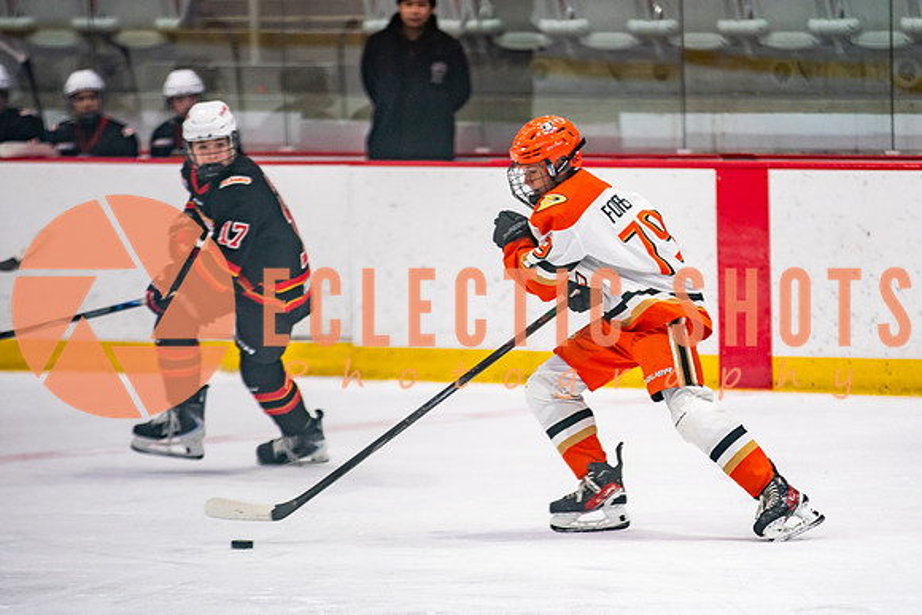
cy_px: 380
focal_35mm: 301
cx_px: 692
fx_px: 7713
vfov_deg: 4.6
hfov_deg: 6.8
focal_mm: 200
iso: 640
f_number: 2.8
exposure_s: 1/640
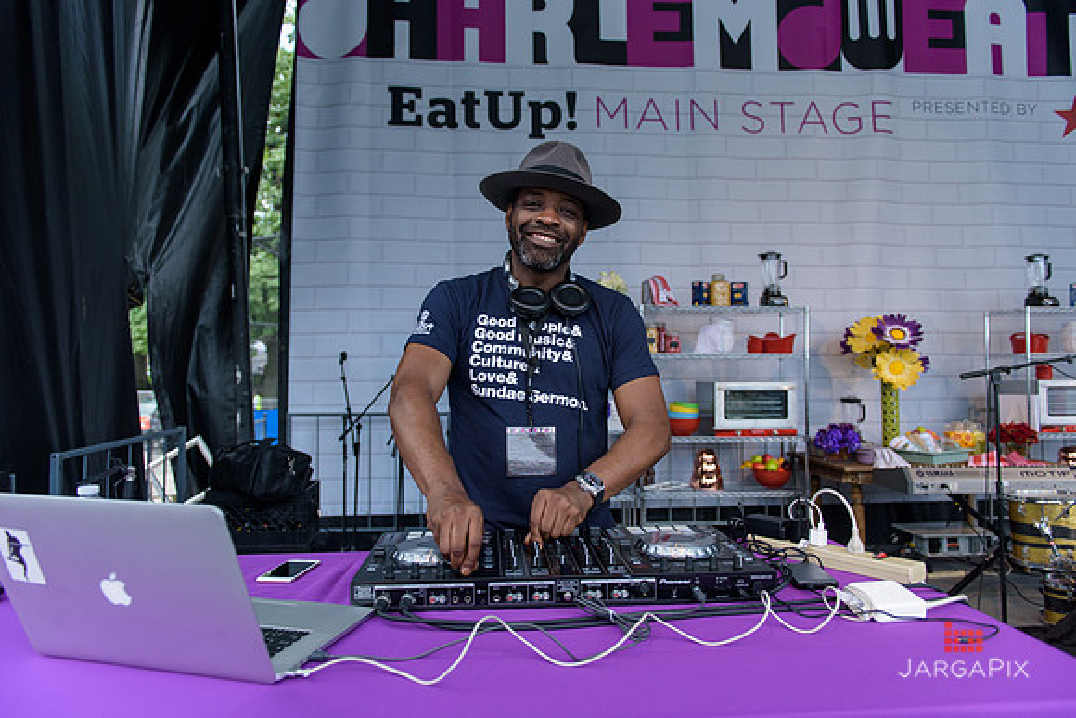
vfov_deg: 53.2
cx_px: 538
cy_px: 359
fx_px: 717
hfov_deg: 73.7
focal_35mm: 24
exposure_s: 1/1600
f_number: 3.2
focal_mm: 24
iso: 250
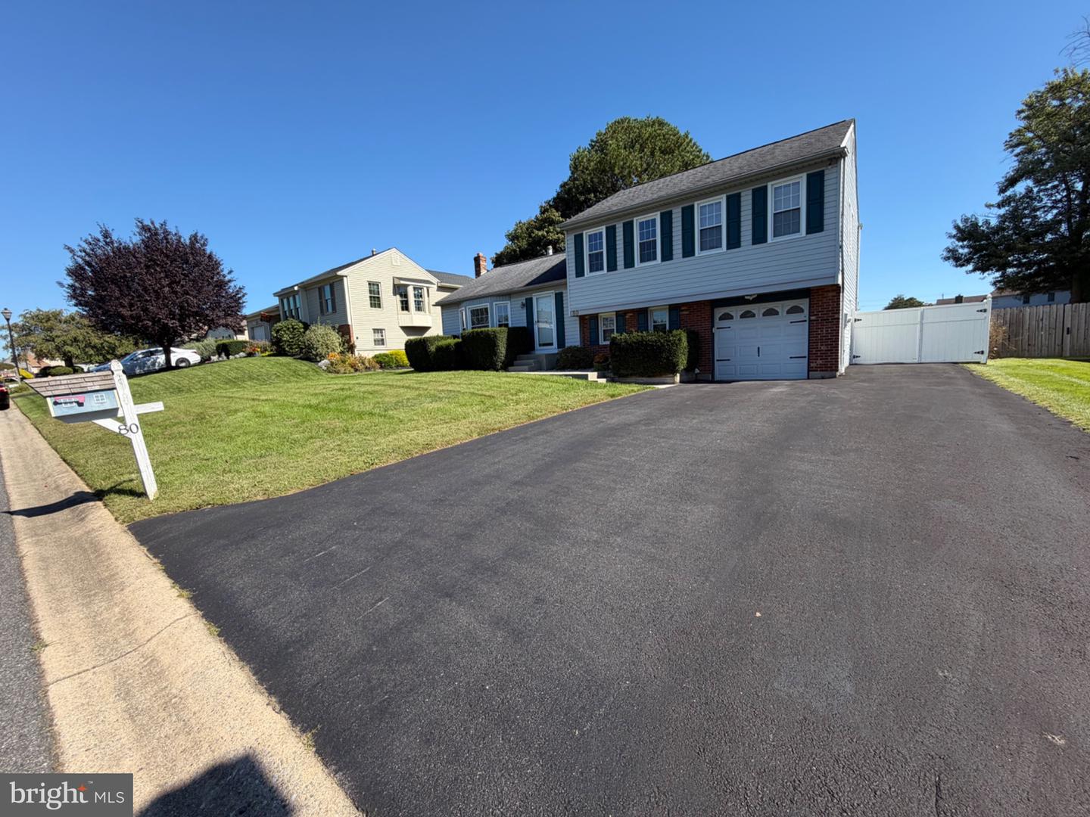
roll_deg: +3.3
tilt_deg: -7.7
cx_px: 545
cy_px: 408
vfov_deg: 85.7
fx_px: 441
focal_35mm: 14
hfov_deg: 102.1
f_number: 2.2
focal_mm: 2.22
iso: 32
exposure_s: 1/770
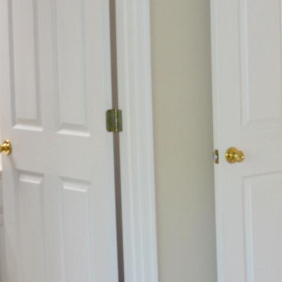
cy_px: 83
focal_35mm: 99
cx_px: 504
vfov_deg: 17.5
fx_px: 912
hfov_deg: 15.2
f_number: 3.5
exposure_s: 1/60
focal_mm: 18
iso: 560
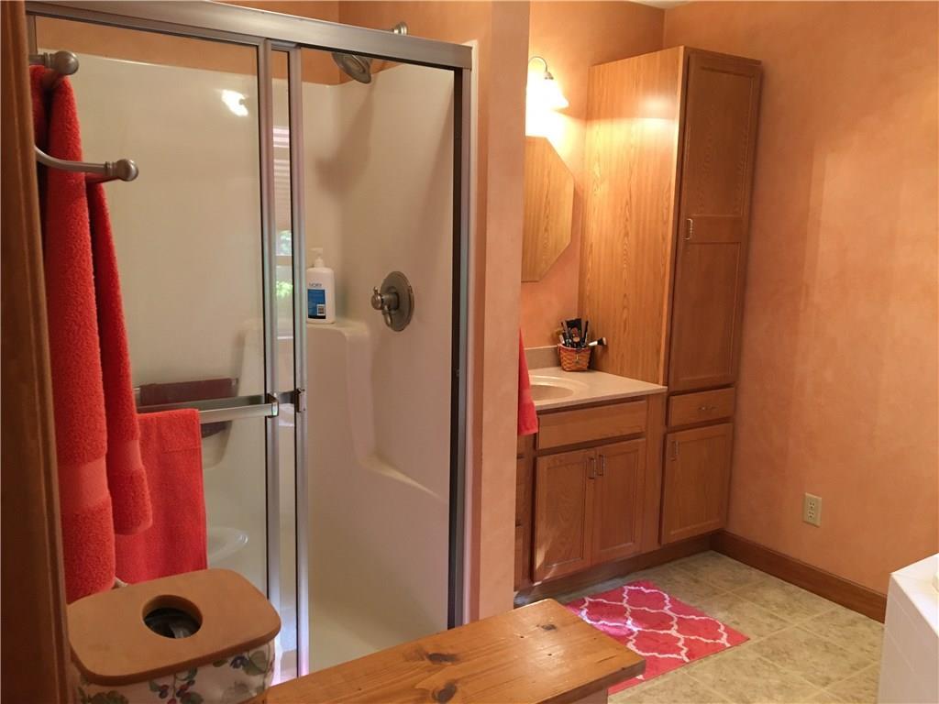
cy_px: 352
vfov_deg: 48.2
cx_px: 470
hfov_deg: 61.7
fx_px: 787
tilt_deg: -10.3
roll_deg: -0.9
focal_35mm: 29
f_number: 2.2
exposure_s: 1/30
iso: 125
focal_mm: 4.15
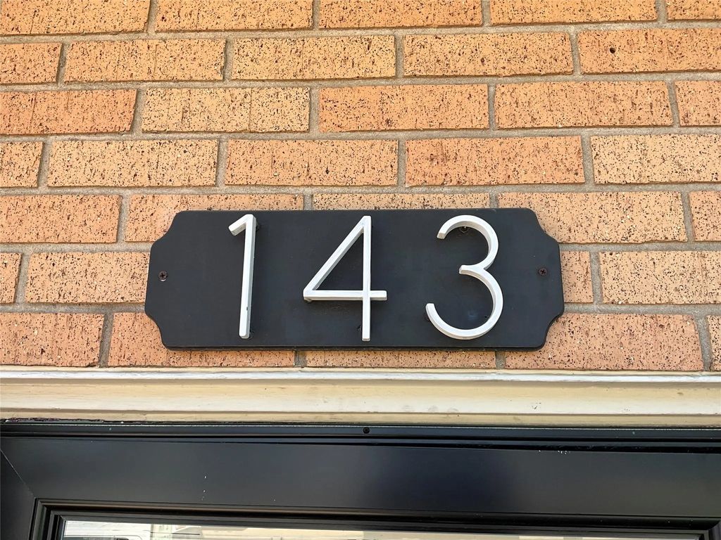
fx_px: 604
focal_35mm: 29
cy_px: 270
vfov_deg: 48.2
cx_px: 360
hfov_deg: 61.7
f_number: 1.8
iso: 20
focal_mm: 3
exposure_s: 1/242
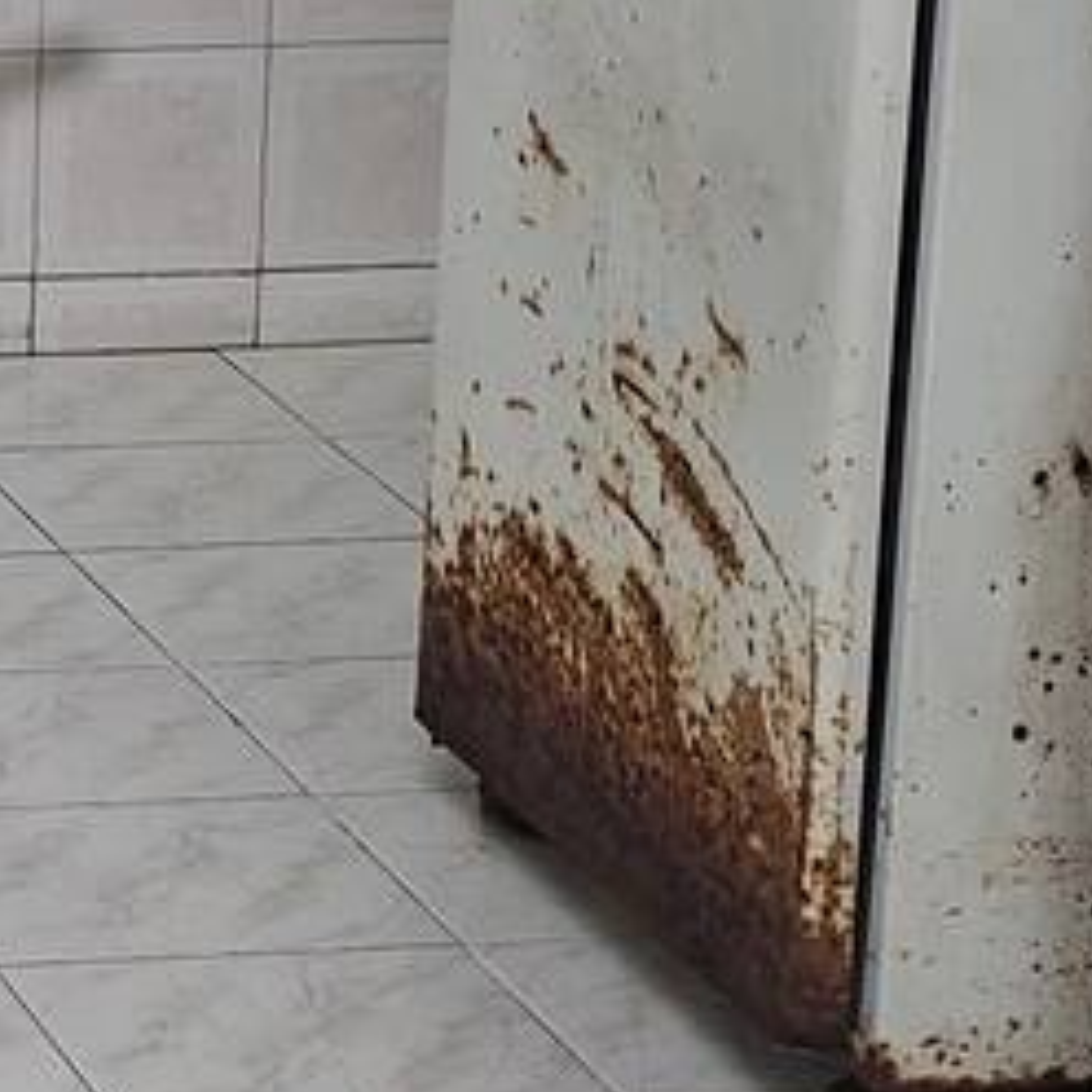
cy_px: -559
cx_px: -1277
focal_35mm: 118
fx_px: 4211
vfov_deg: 13.8
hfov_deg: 12.5
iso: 320
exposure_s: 1/60
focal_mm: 5.54
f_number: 1.8
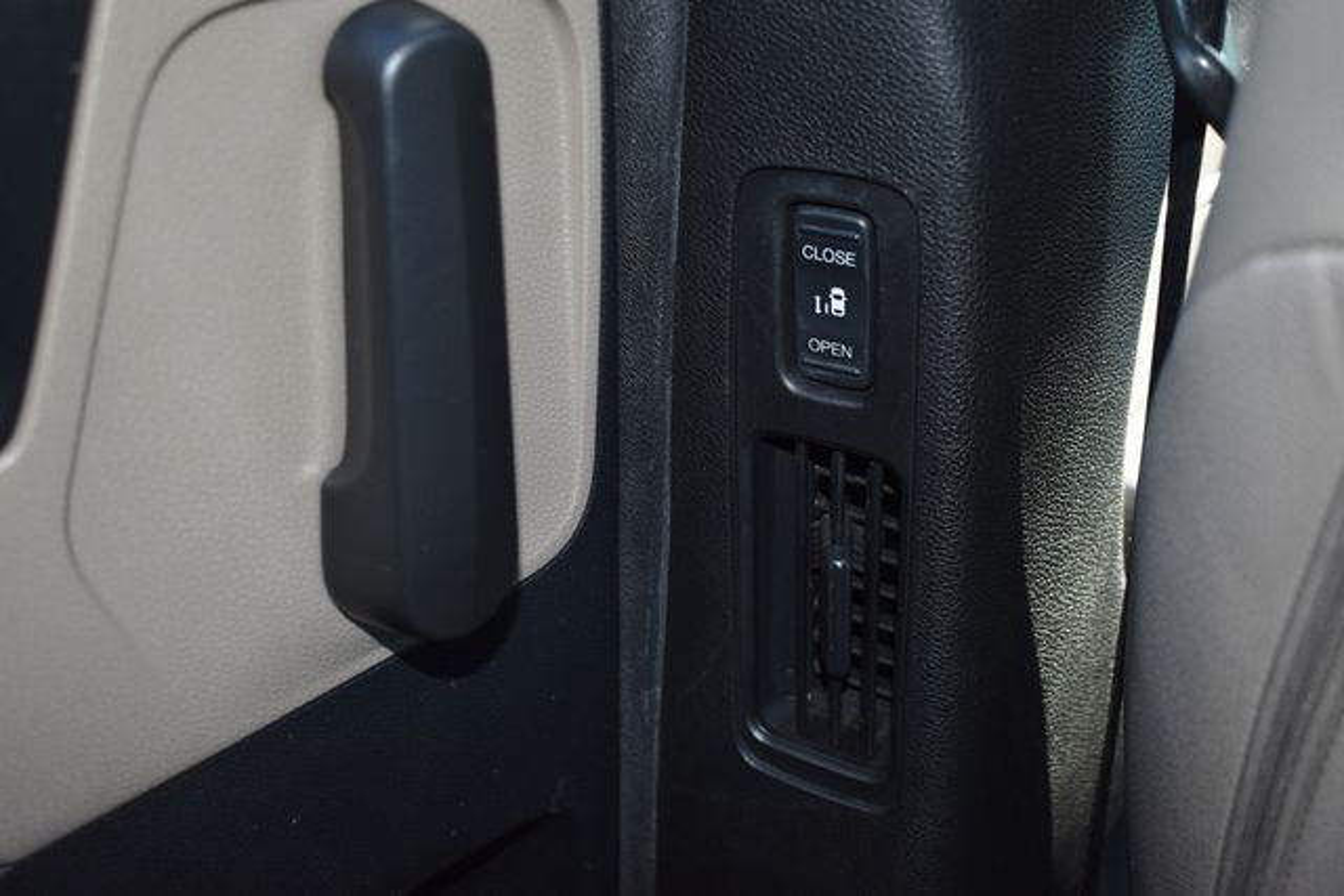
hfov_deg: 47.9
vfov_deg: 33.0
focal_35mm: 40
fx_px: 1512
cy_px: 448
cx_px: 672
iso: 500
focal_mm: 27
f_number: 4
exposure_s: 1/60
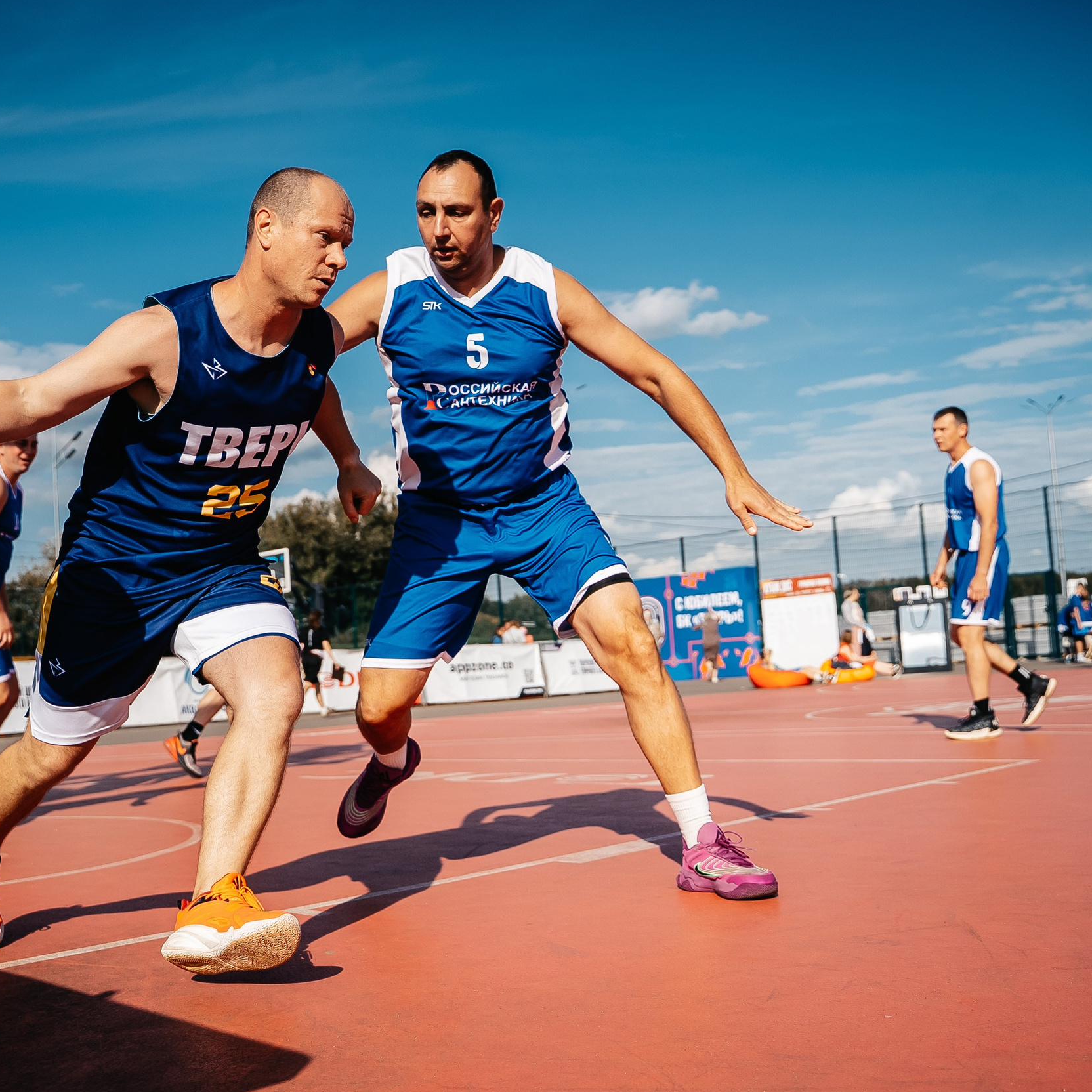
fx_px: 1356
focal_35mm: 38
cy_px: 573
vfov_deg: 43.8
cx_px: 443
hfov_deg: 43.7
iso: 250
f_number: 3.5
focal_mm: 28
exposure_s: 1/4000
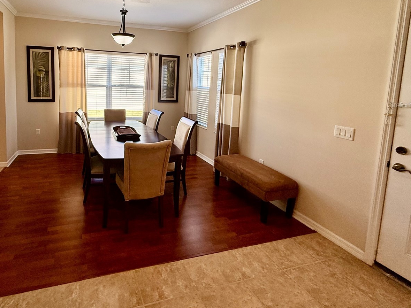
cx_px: 144
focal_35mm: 19
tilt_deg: -5.8
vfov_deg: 66.9
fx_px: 226
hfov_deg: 82.4
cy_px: 105
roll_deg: -2.2
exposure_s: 1/120
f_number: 2.2
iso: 160
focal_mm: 2.22
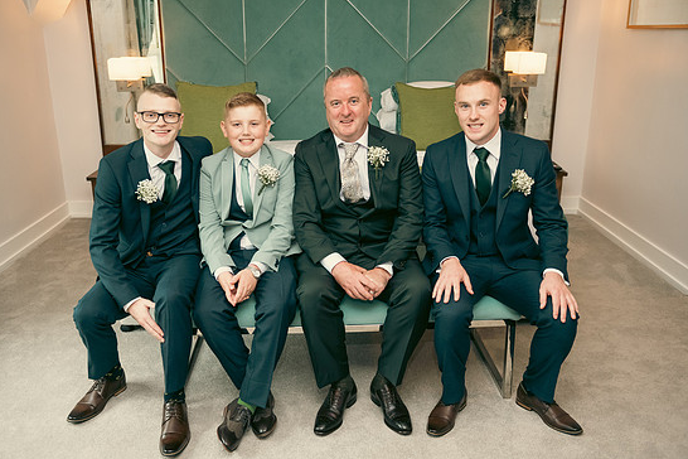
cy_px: 231
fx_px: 650
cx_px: 329
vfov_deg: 38.9
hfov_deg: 55.8
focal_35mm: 34
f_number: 3.5
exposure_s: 1/160
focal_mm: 32
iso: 800
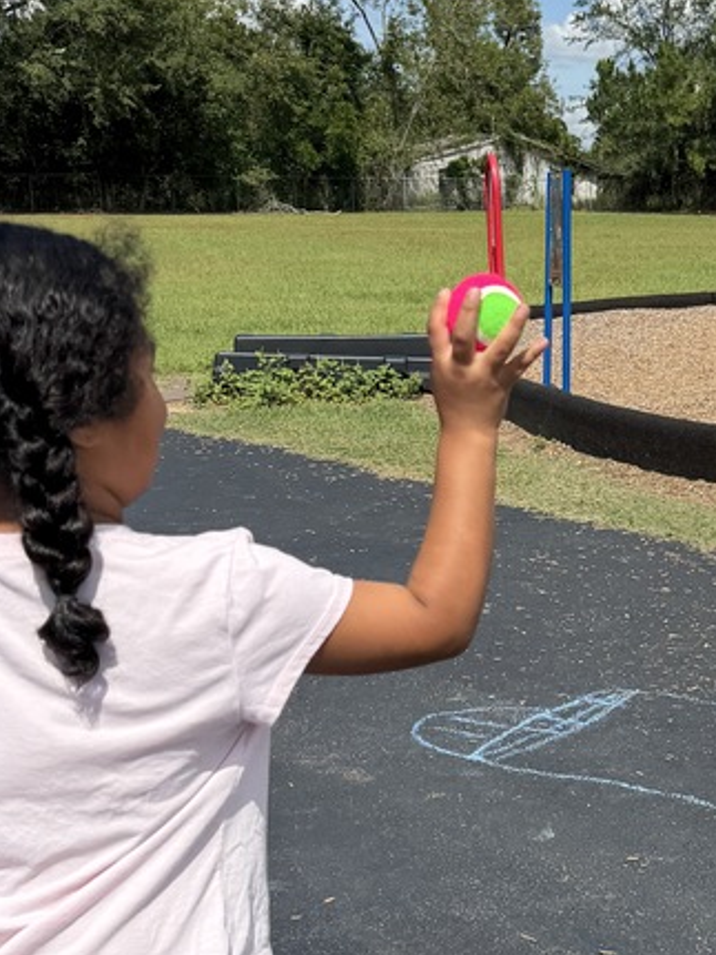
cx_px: 625
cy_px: 649
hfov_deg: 25.0
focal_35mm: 57
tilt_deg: -15.4
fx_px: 1573
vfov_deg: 33.4
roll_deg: -0.6
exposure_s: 1/4405
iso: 80
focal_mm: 6.76
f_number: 1.78
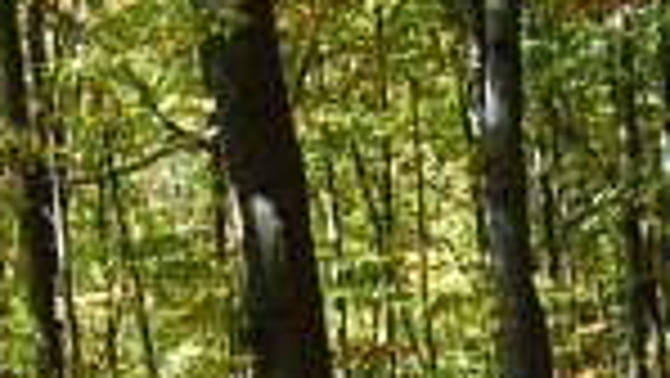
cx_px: 373
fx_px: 2702
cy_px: 1062
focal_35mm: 152
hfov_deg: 14.1
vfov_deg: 7.2
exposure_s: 1/25
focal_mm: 18
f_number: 9
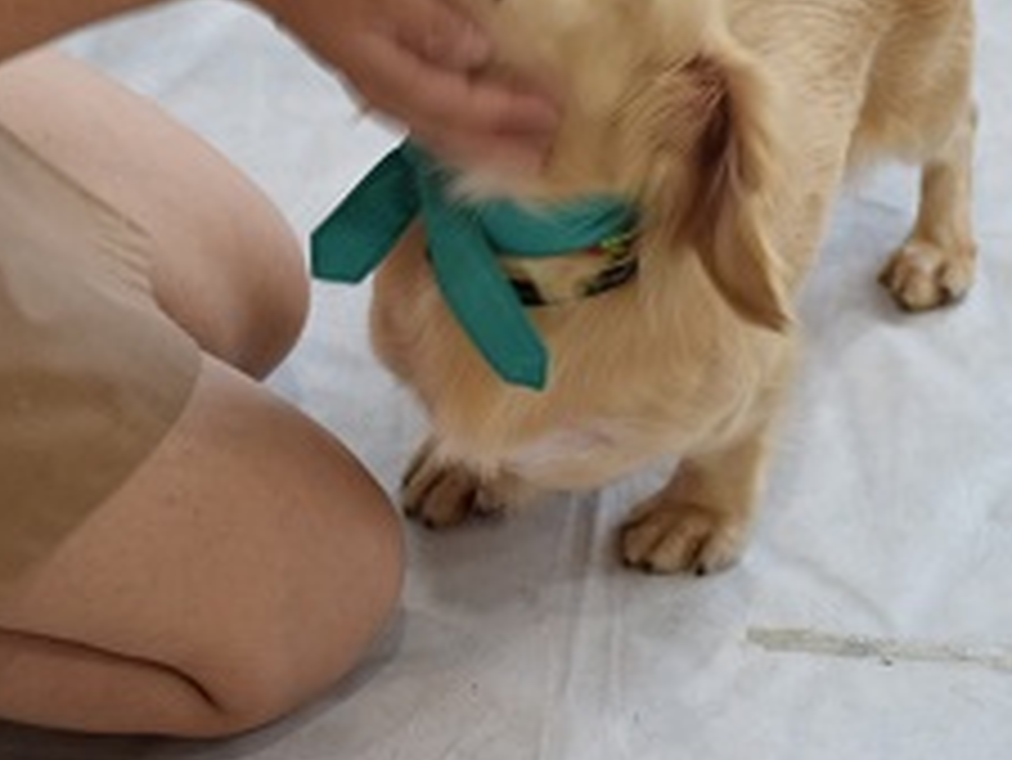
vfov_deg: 9.3
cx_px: 625
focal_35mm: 159
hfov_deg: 12.4
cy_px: 191
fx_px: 4651
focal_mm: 62
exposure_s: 1/30
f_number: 6.3
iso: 800
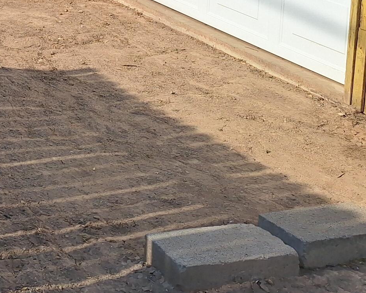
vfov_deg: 18.8
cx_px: -125
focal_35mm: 72
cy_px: -145
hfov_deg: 23.1
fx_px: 780
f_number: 1.8
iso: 25
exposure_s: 1/4348
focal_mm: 5.54
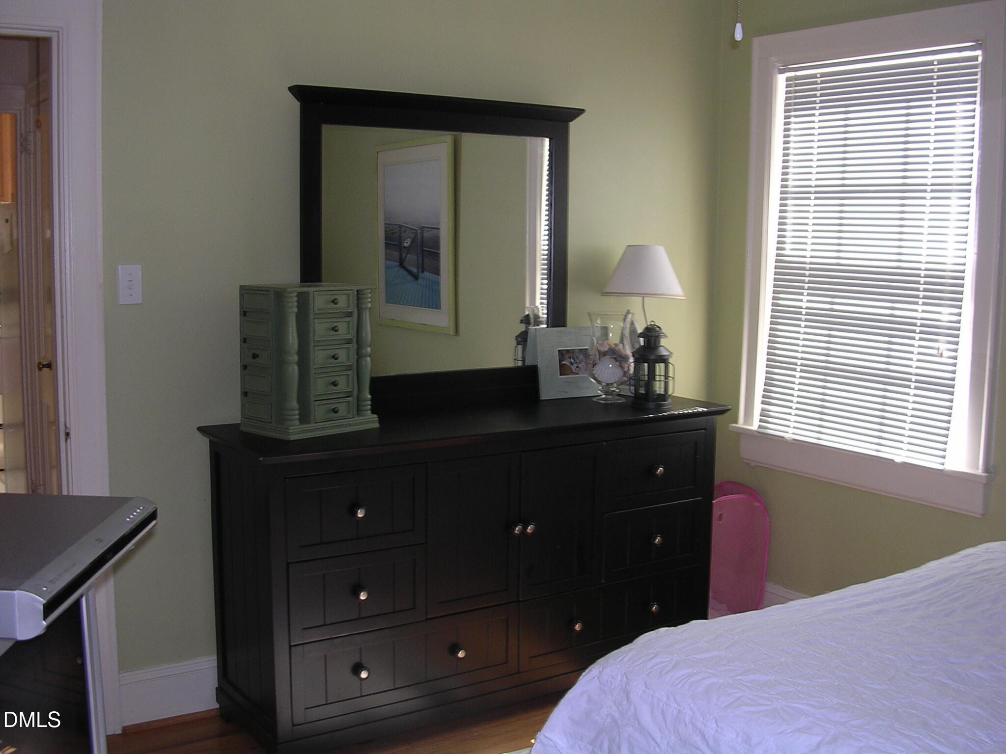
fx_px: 1104
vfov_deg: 37.7
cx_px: 503
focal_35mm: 38
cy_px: 377
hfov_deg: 49.0
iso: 100
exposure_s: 1/30
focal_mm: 5.8
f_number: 2.8
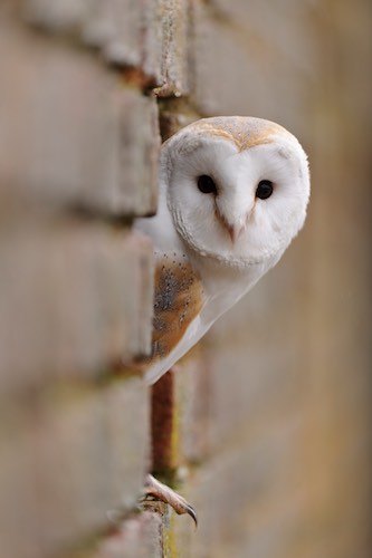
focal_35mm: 330
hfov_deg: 4.2
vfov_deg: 6.2
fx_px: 5118
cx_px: 186
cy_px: 279
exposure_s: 1/160
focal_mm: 330
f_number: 4
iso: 400
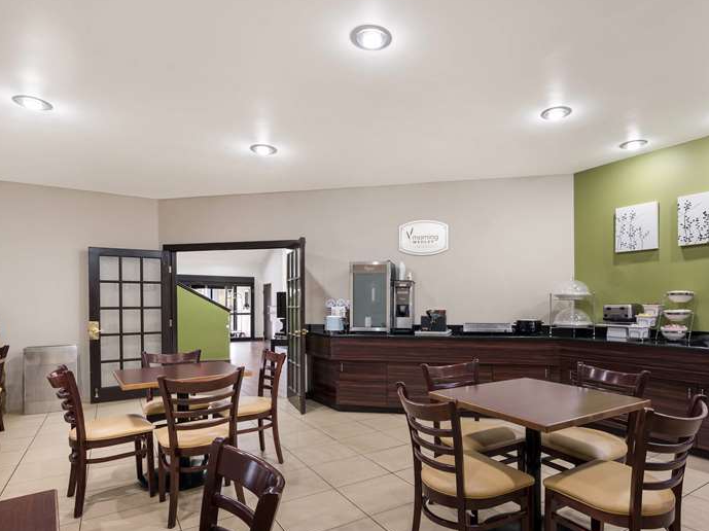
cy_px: 303
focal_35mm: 20
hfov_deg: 81.6
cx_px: 388
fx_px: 409
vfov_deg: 65.6
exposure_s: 2
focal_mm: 14
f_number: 8
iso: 250
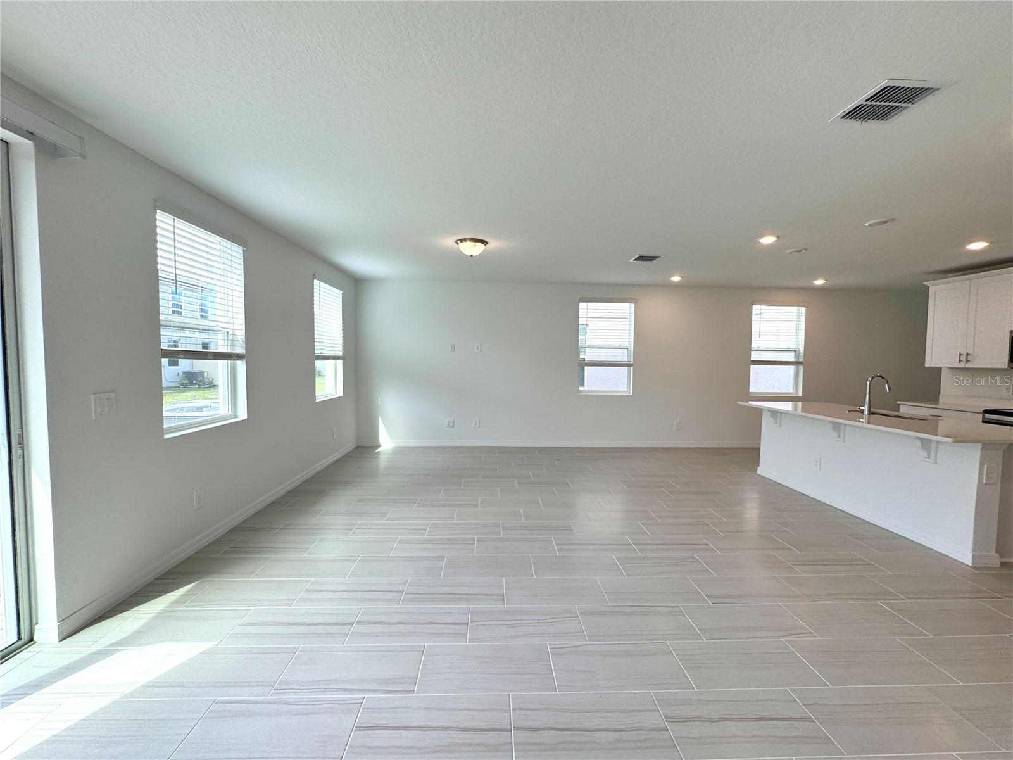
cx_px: 506
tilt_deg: -3.0
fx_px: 410
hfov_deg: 102.1
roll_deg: -1.0
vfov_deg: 85.7
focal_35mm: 14
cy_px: 380
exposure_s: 1/146
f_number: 2.2
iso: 40
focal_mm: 2.22
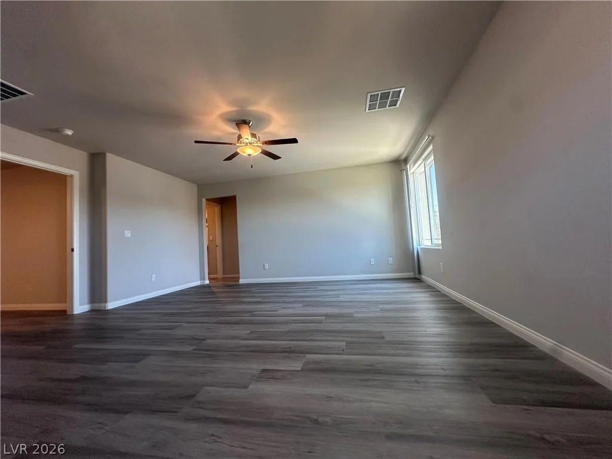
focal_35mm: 14
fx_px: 248
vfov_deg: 85.7
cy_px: 230
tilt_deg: +3.6
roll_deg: +4.9
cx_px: 306
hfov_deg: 102.1
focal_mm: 2.22
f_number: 2.2
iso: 200
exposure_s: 1/120
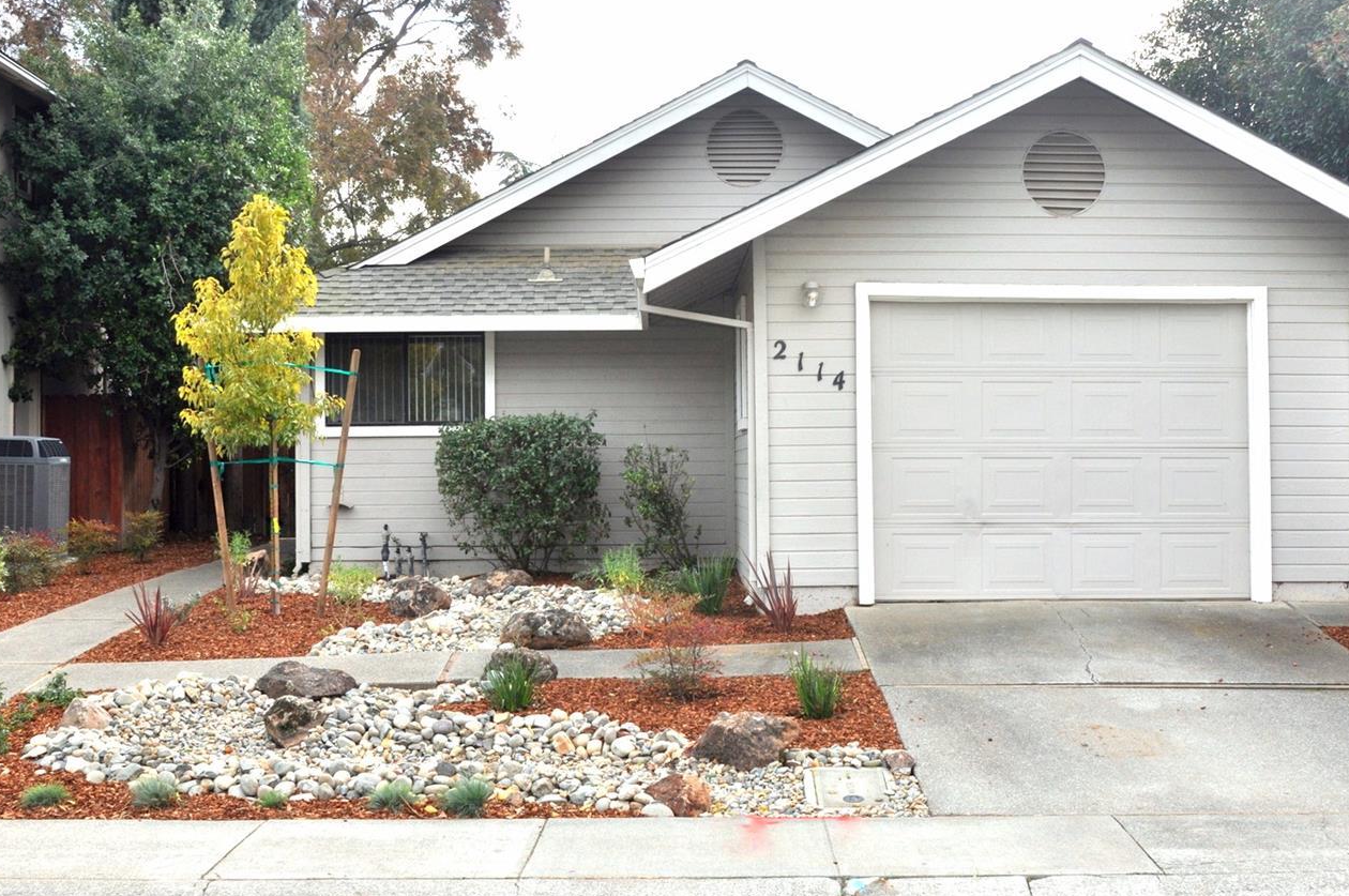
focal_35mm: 50
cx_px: 755
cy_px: 457
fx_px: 1871
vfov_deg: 26.9
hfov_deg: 39.6
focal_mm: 28
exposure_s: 1/200
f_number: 11
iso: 200
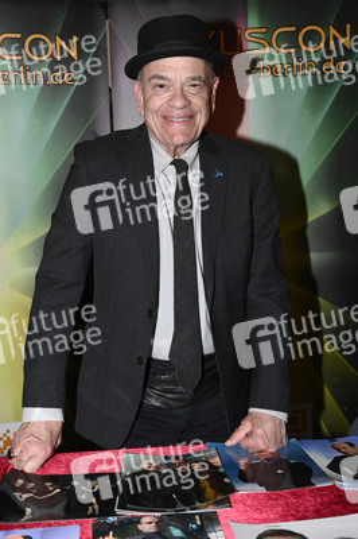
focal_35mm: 45
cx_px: 179
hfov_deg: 29.8
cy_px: 270
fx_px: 672
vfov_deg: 43.6
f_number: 5.6
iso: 3200
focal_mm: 45
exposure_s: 1/250
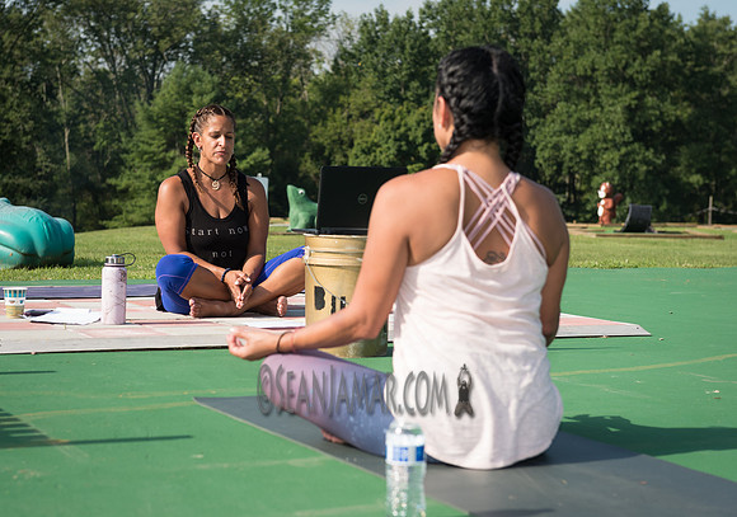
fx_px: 1509
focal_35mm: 73
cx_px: 299
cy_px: 225
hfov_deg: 27.4
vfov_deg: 19.4
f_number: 4.5
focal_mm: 62
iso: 200
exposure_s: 1/1000
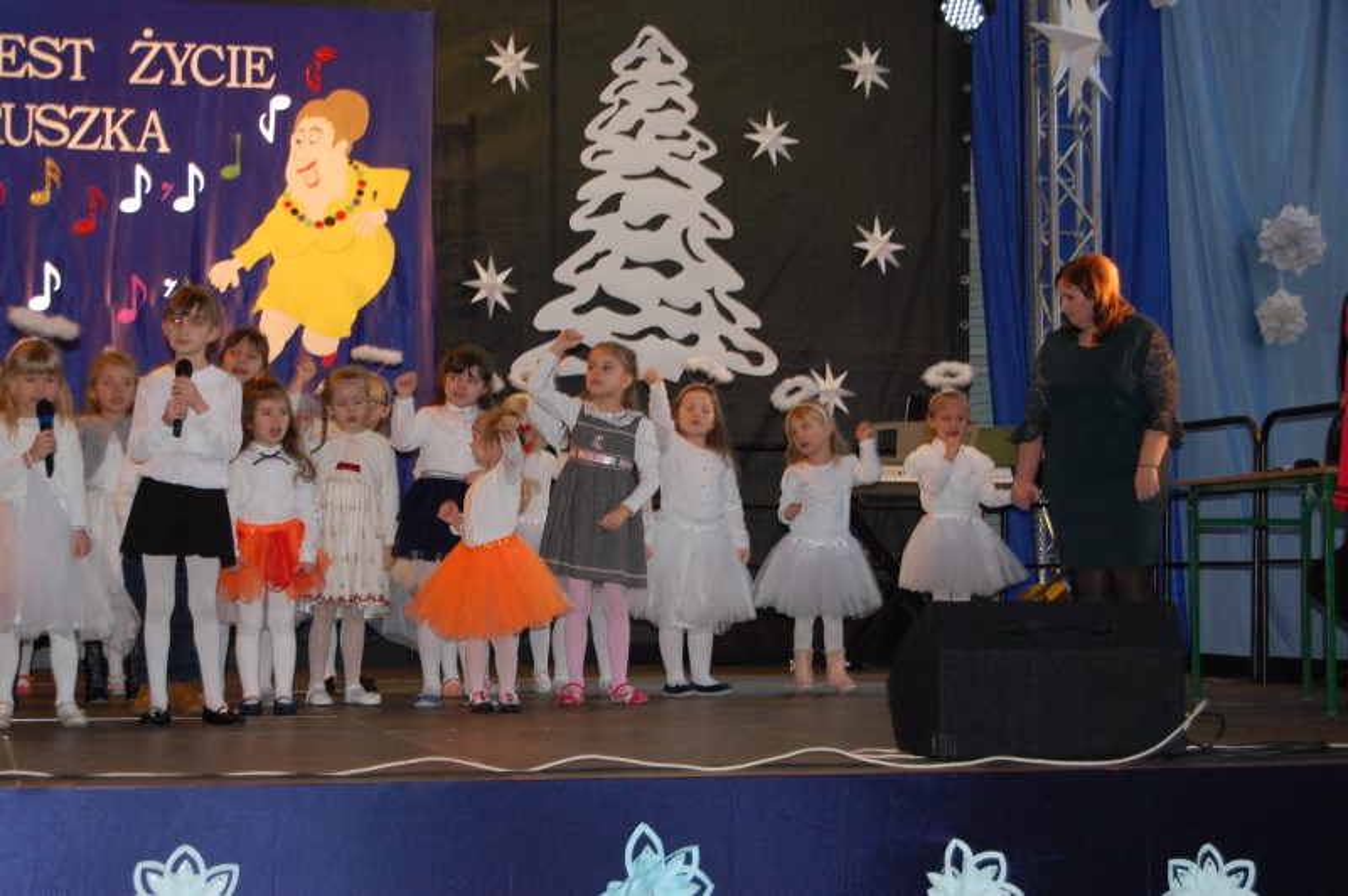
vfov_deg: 18.9
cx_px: 674
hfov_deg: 28.1
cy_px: 448
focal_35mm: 72
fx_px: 2694
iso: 1000
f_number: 5.6
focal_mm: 48
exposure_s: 1/60
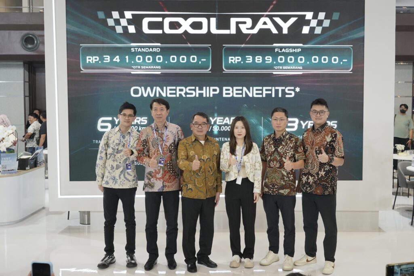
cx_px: 207
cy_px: 138
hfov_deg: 54.4
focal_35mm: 35
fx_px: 403
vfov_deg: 37.9
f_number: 6.3
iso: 2000
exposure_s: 1/200
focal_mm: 35
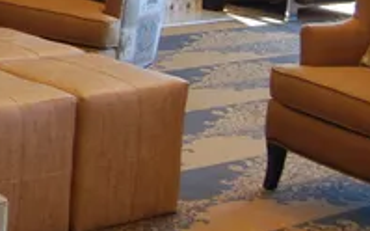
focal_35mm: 133
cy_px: -133
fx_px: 1340
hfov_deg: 14.9
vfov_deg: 9.5
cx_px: -139
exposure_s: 1/30
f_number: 3.5
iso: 200
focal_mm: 18
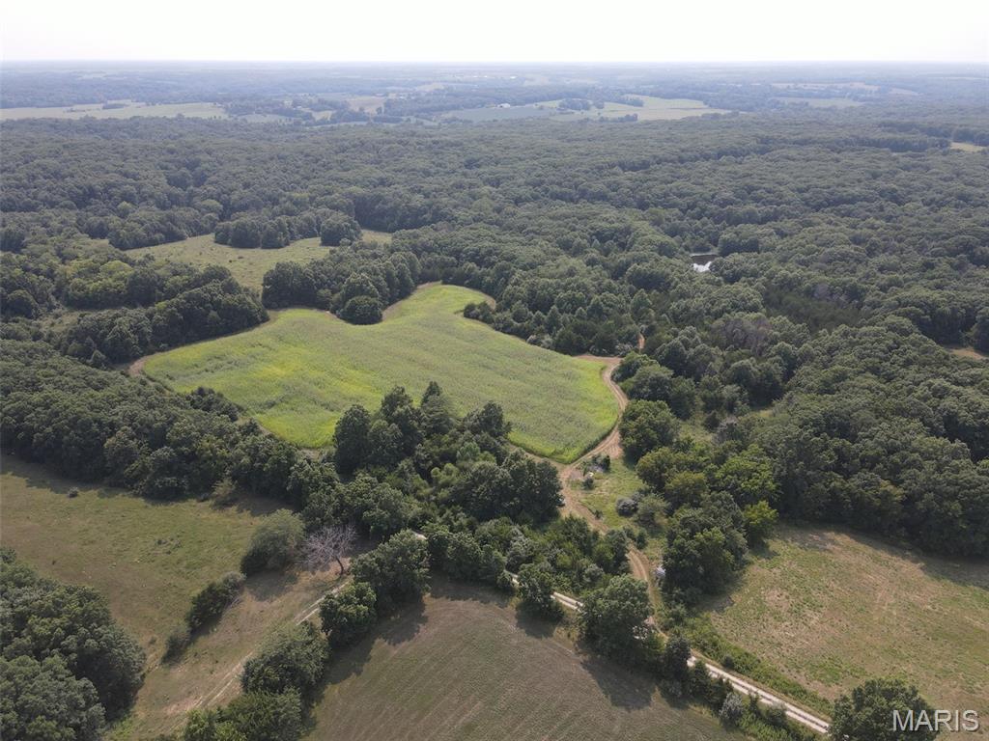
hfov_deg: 71.6
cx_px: 494
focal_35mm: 24
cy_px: 370
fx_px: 686
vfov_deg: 56.8
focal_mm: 4.5
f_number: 2.8
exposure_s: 1/500
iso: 100
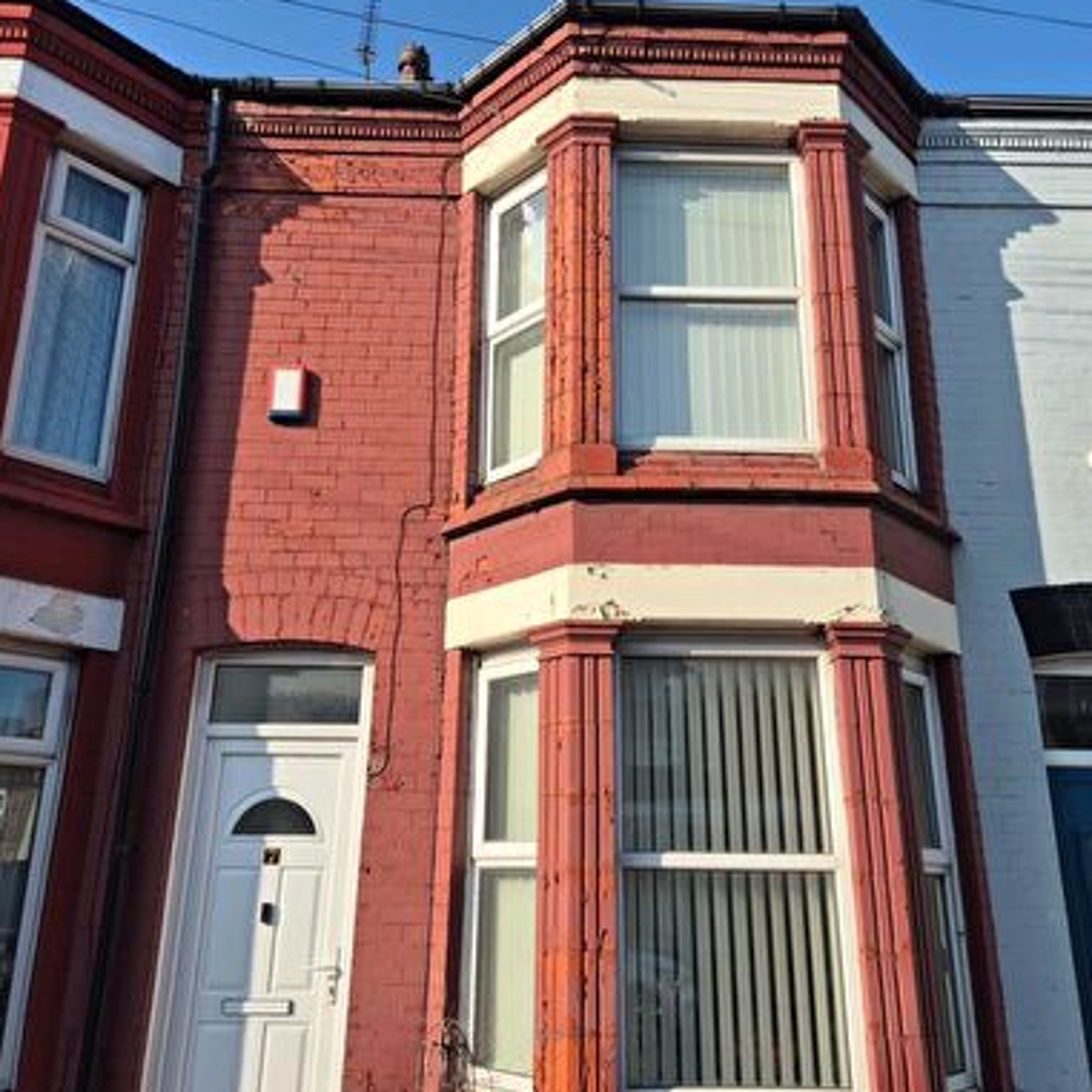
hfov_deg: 57.3
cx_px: 556
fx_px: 999
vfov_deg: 57.3
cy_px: 578
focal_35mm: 28
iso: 25
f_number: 1.8
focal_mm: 5.4
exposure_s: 1/1572
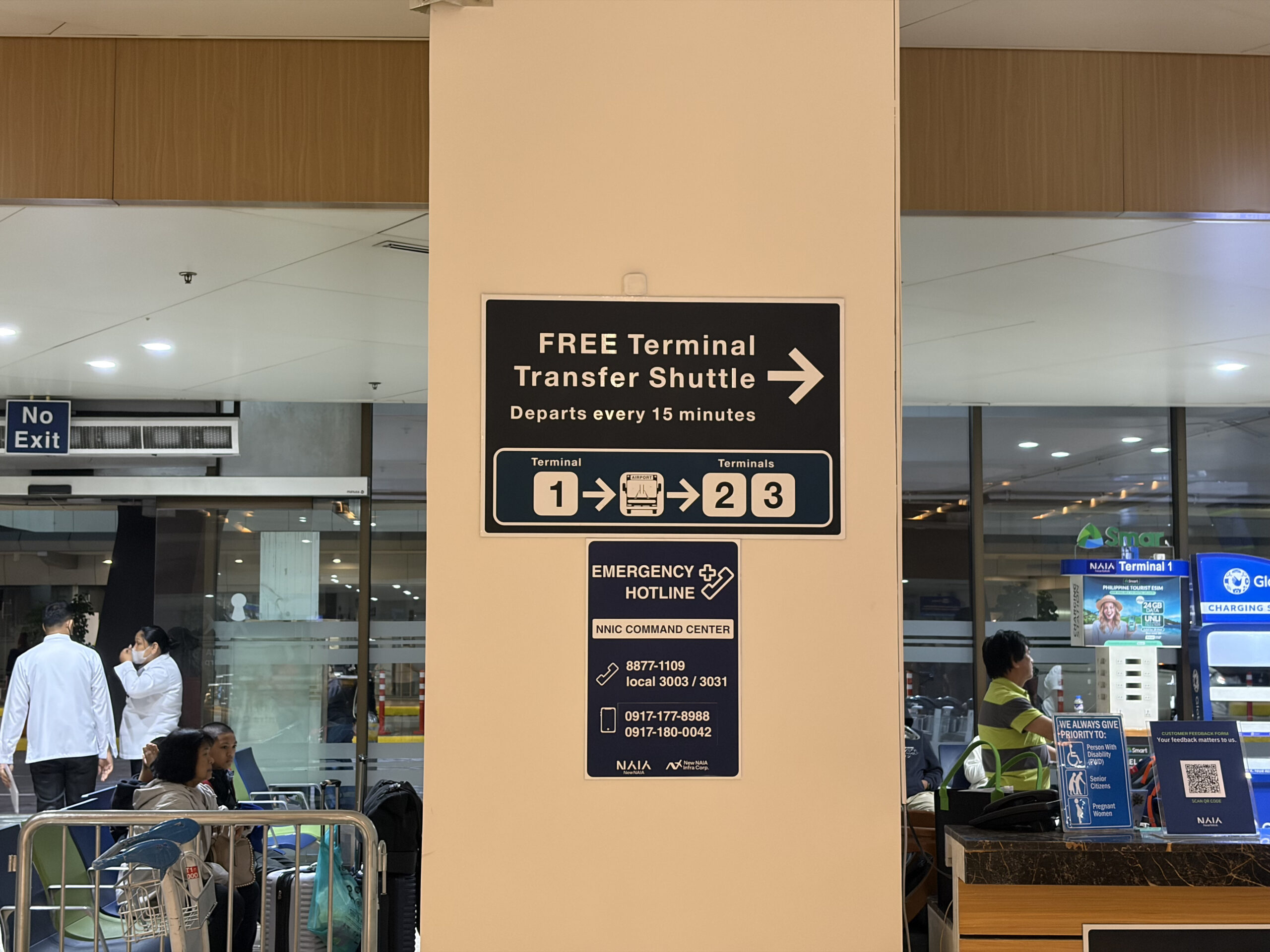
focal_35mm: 52
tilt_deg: +5.6
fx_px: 1908
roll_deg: +0.3
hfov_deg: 36.8
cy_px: 476
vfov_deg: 28.0
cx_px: 635
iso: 160
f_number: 1.6
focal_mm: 5.96
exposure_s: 1/40
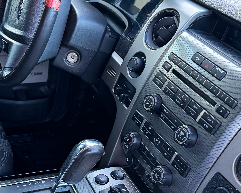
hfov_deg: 37.3
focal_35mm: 49
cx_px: 66
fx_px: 350
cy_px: 110
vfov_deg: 30.8
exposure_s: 1/60
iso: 250
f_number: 1.78
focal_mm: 6.76
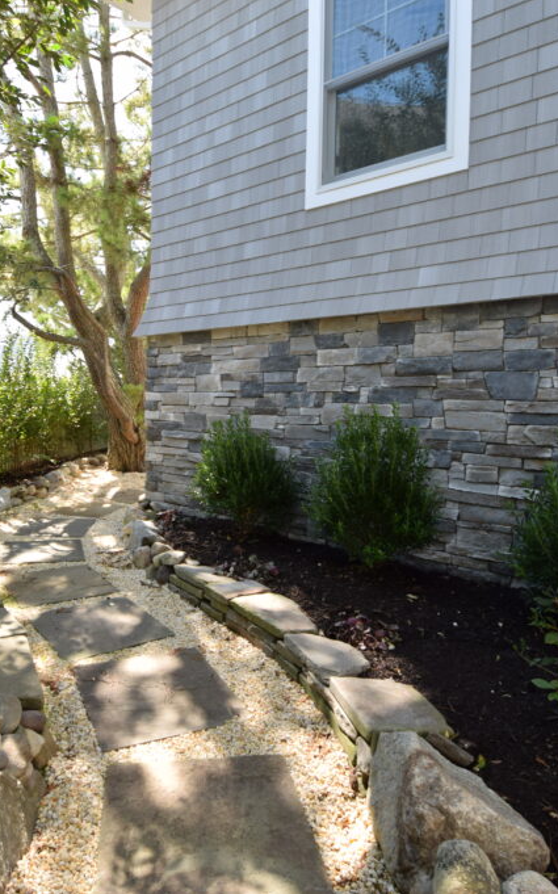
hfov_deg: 51.4
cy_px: 447
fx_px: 560
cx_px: 164
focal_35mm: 23
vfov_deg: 77.2
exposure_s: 1/100
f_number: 5
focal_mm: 10
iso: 100
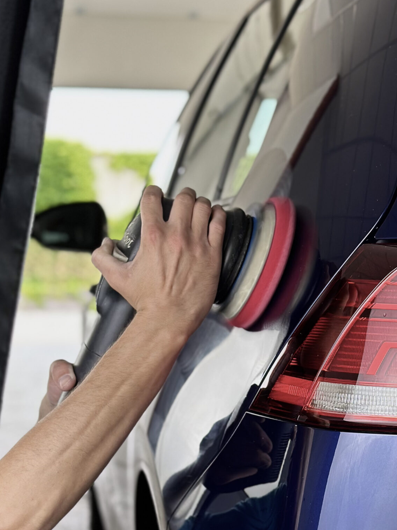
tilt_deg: -8.9
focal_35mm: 81
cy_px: 429
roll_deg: +1.5
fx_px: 1238
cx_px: 332
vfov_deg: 23.7
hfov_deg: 18.0
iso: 100
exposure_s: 1/171
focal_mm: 6.86
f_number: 1.78
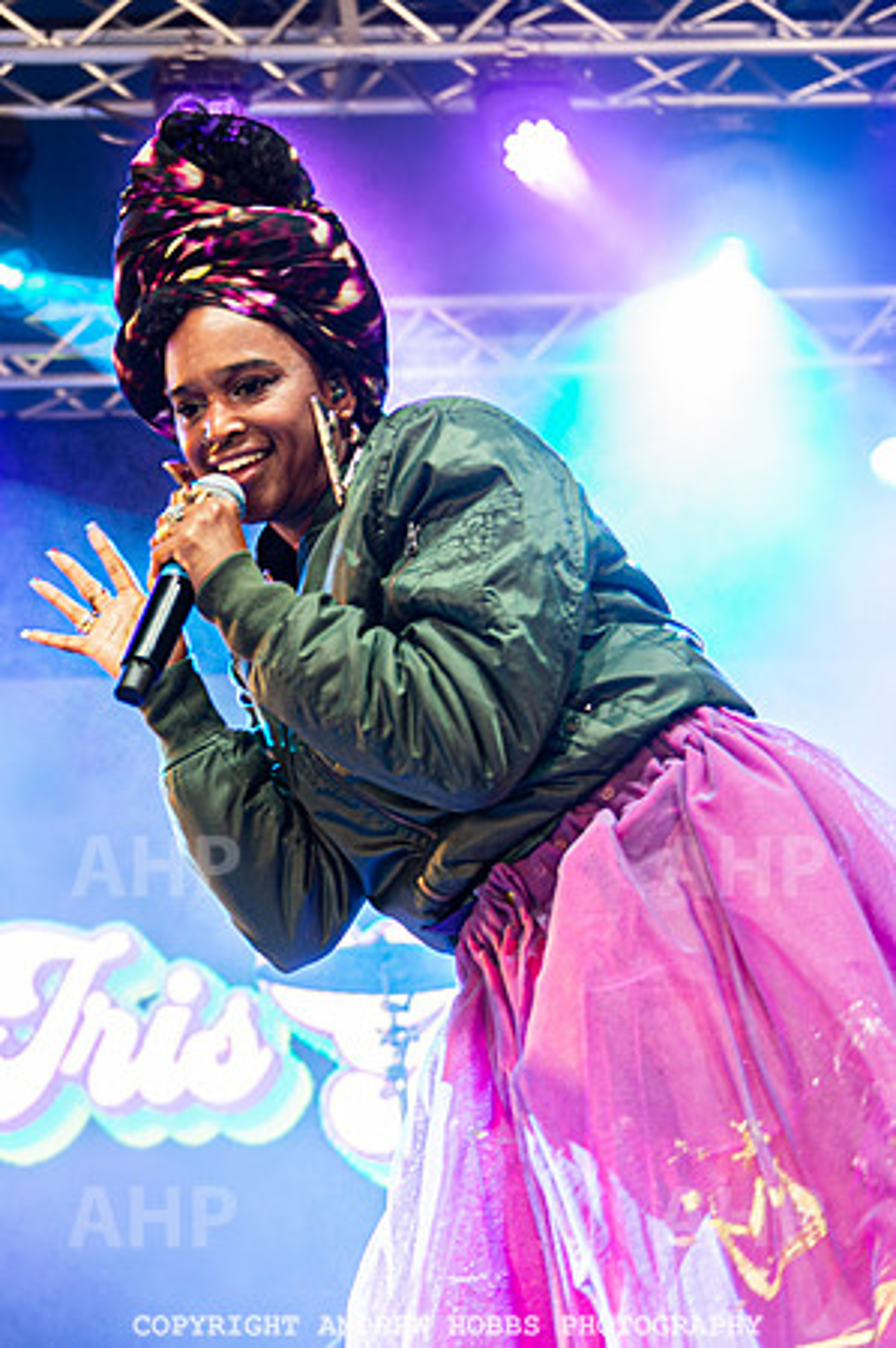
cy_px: 596
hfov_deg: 18.6
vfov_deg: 28.7
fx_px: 2633
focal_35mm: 70
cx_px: -65
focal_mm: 42
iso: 800
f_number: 2.8
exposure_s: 1/100
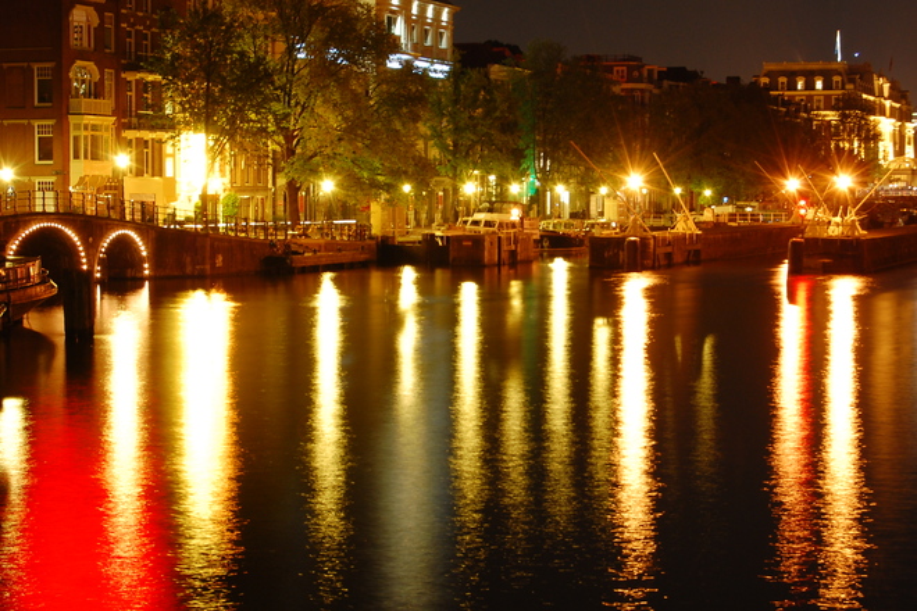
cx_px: 458
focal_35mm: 82
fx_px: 2101
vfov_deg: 16.6
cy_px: 306
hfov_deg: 24.6
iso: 400
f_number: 14
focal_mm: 55
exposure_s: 25
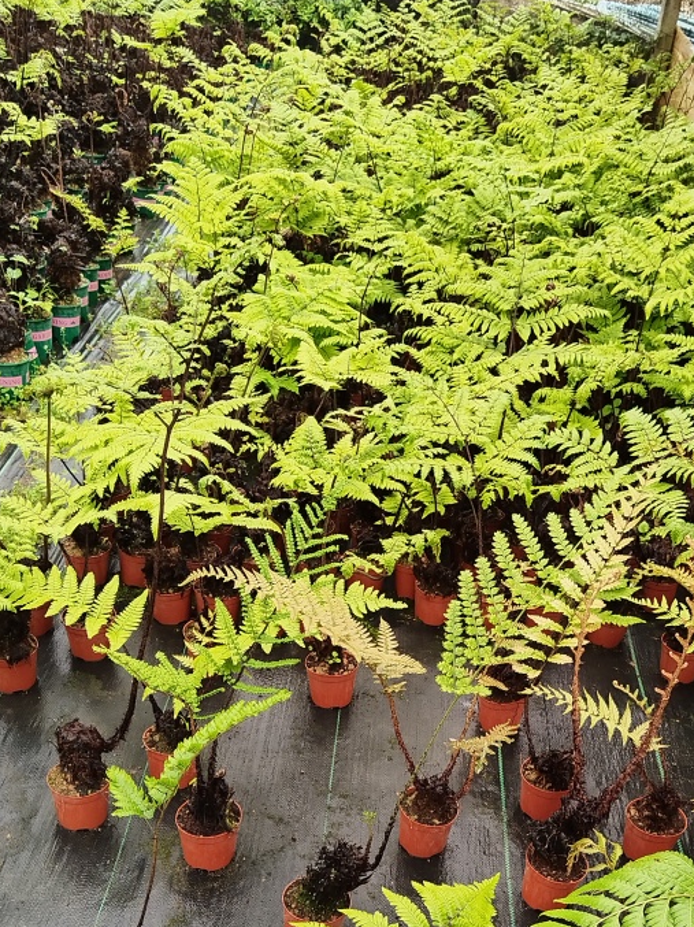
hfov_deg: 34.8
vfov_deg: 44.1
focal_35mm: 41
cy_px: 707
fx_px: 1097
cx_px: 457
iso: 107
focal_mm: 4.95
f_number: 1.9
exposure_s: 1/100
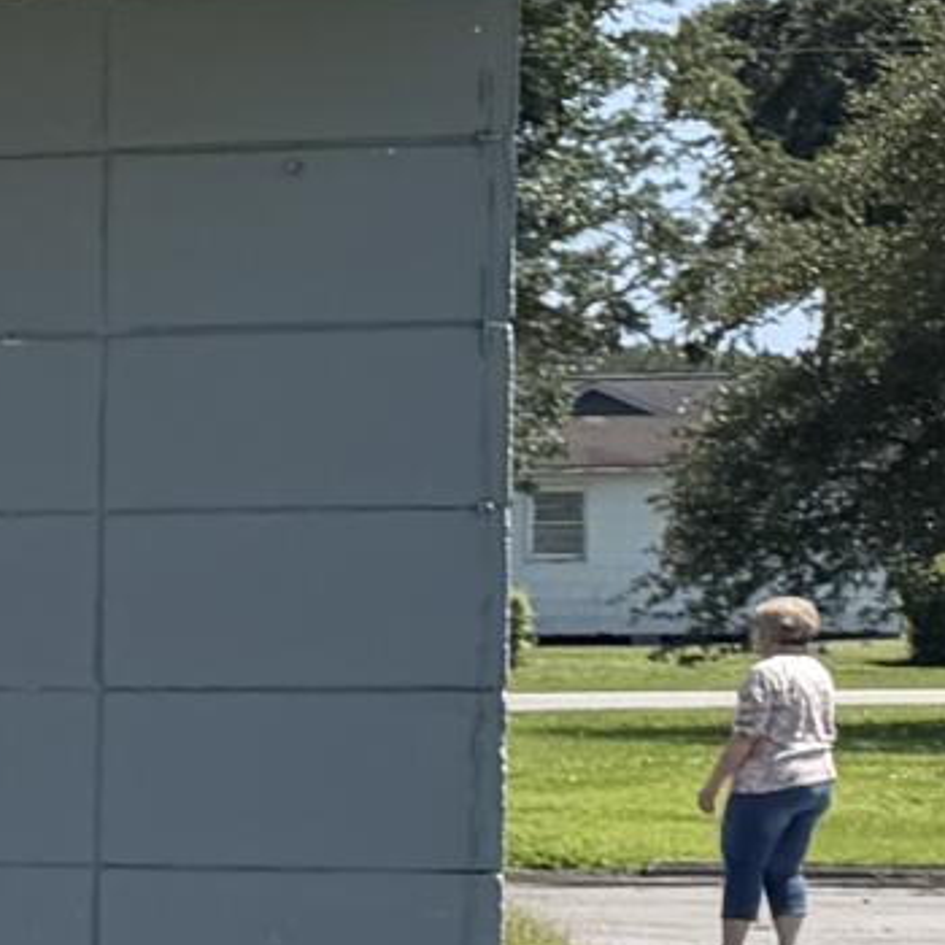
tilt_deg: -3.1
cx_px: -3035
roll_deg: -0.6
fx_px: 5621
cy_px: 802
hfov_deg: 6.9
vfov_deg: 9.6
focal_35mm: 182
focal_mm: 6.76
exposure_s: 1/3584
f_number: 1.78
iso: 80
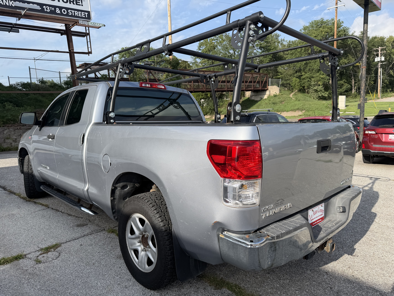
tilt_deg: -9.9
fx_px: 273
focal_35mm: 24
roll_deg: +3.4
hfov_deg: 71.6
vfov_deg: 56.8
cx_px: 197
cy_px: 148
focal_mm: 6.76
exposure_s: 1/3021
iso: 80
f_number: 1.78
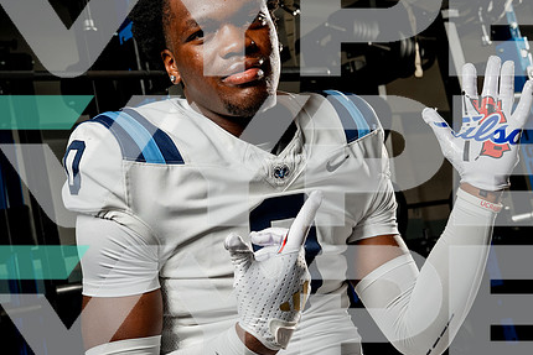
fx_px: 859
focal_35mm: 58
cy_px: 161
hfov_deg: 34.5
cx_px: 280
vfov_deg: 23.4
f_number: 7.1
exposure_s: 1/200
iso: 640
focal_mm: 43
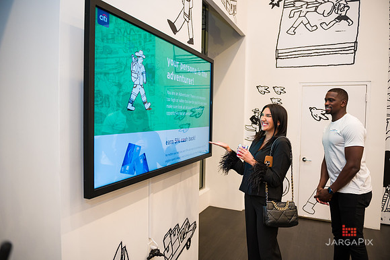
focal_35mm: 26
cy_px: 130
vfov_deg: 49.5
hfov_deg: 69.4
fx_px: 281
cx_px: 195
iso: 1600
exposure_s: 1/200
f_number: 3.2
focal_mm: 26
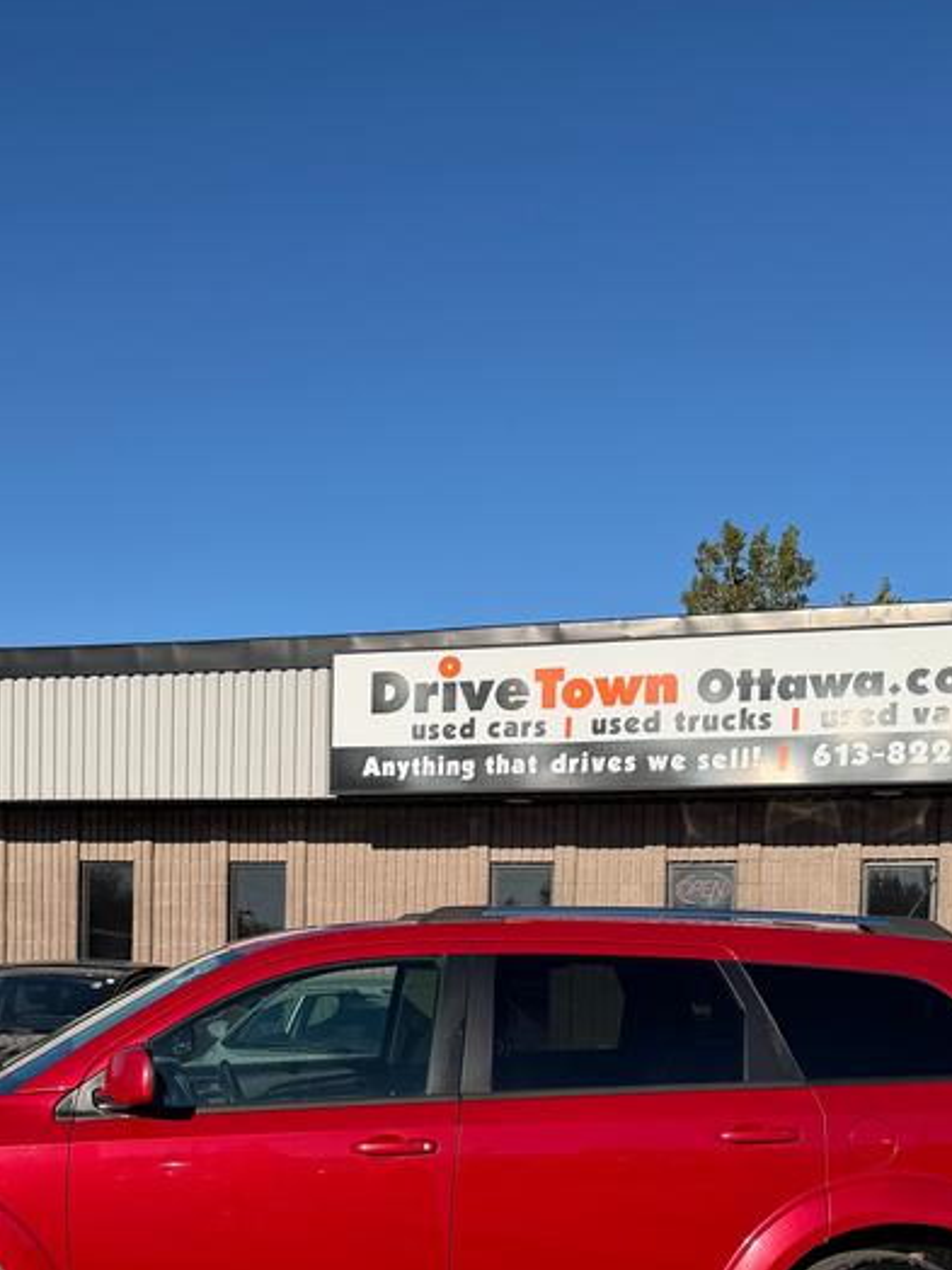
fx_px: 1613
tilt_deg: +2.0
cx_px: 366
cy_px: 1018
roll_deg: -1.4
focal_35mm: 44
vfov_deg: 41.1
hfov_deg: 32.7
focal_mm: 6.76
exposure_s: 1/4673
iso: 80
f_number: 1.78
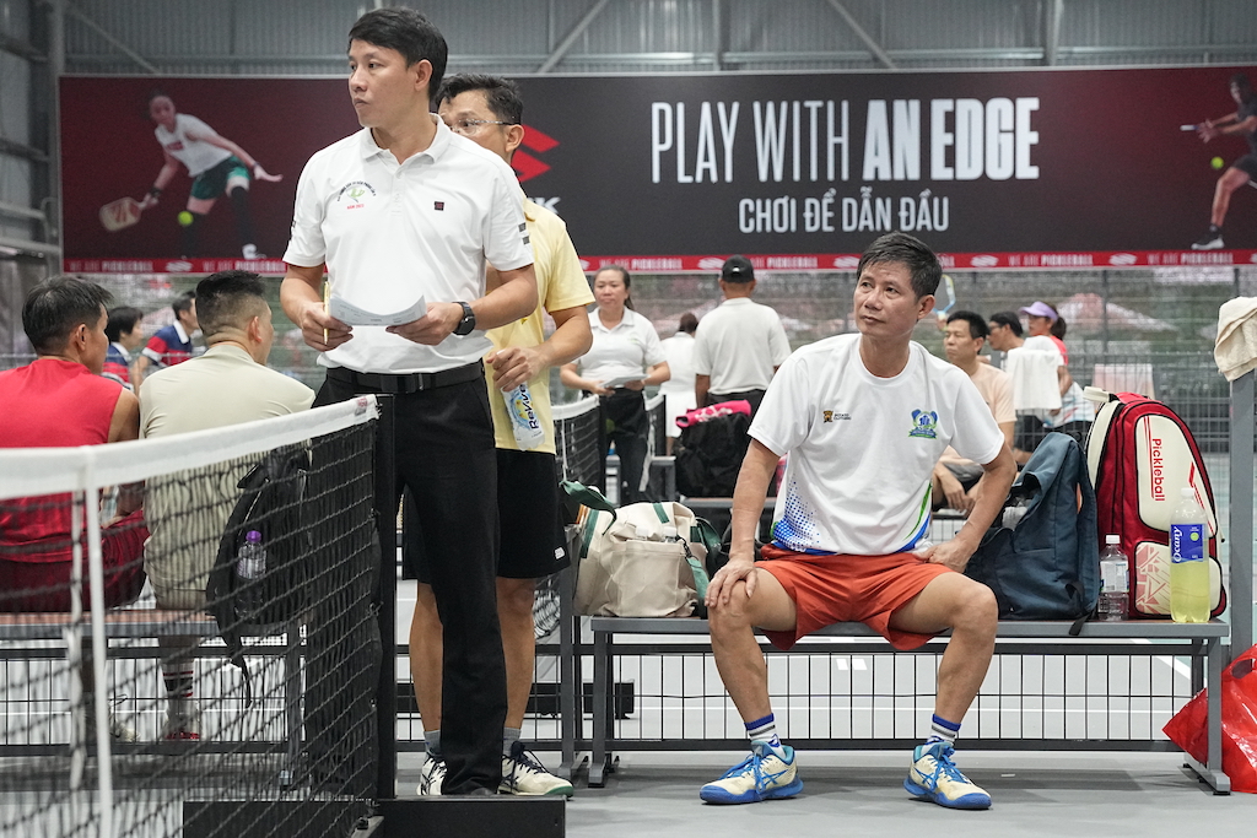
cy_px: 419
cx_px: 628
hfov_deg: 18.3
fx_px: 3911
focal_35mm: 112
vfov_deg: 12.2
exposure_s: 1/400
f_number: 5.6
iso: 6400
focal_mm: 74.7
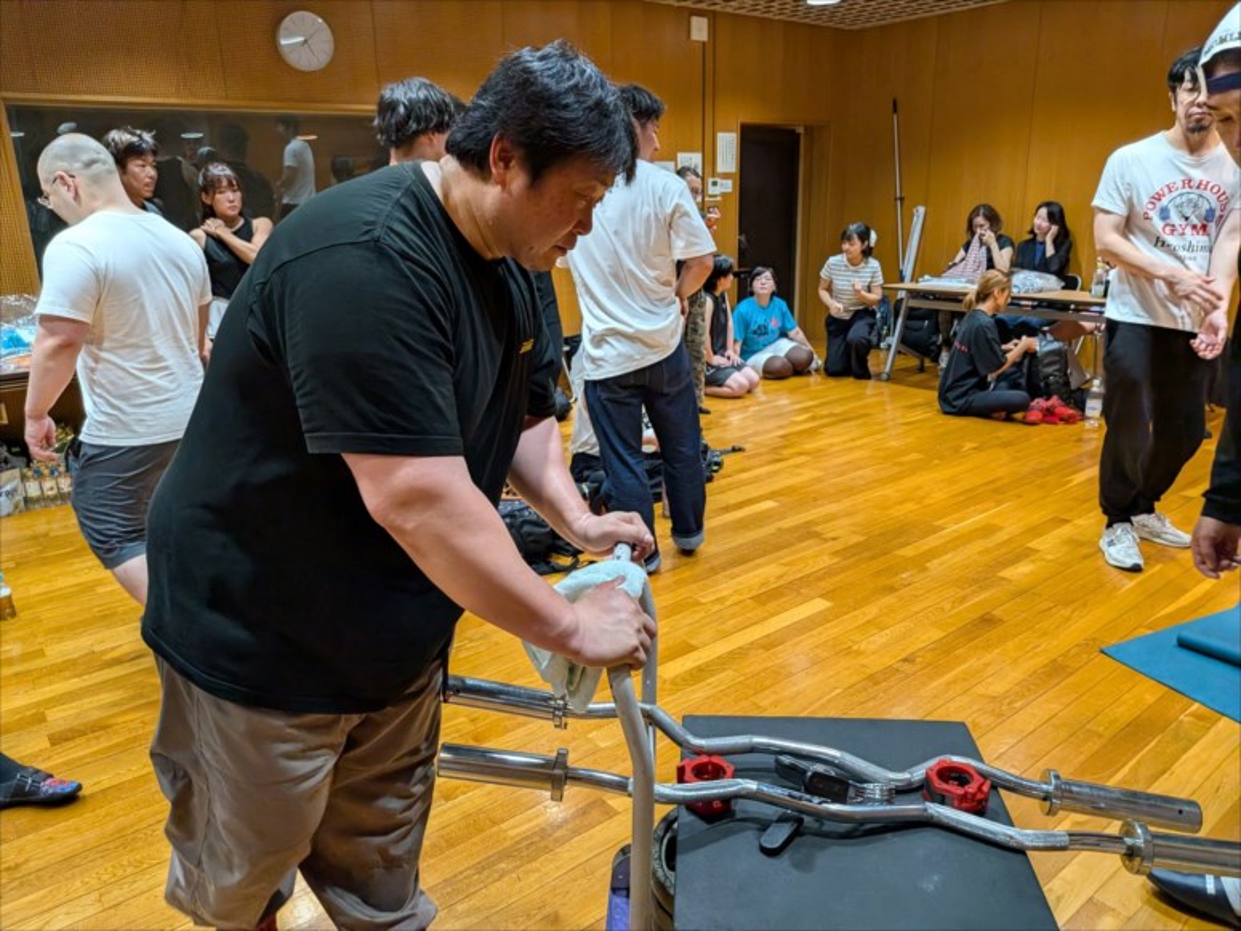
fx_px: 860
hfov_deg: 71.6
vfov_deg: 56.8
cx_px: 620
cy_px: 466
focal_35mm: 24
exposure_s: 1/120
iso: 645
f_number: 1.7
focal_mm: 4.53
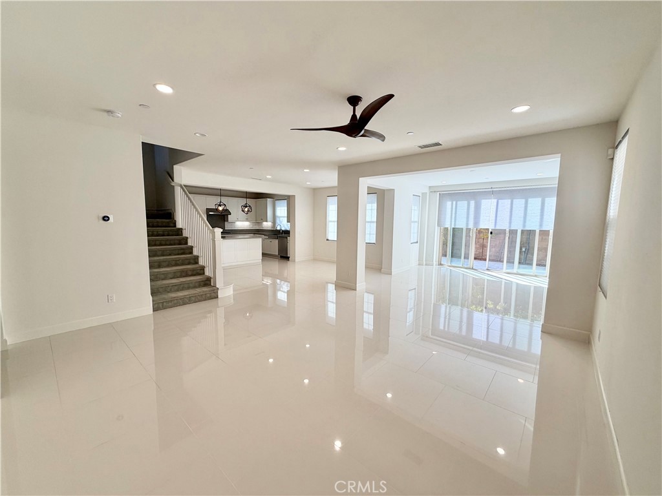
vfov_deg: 85.7
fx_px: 268
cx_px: 331
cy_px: 248
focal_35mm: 14
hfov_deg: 102.1
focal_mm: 2.22
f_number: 2.2
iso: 50
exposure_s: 1/120
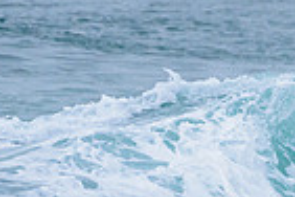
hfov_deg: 0.8
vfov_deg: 0.5
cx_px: 421
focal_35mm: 2514
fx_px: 20599
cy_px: 229
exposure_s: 1/2000
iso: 1250
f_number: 5.6
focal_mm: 500
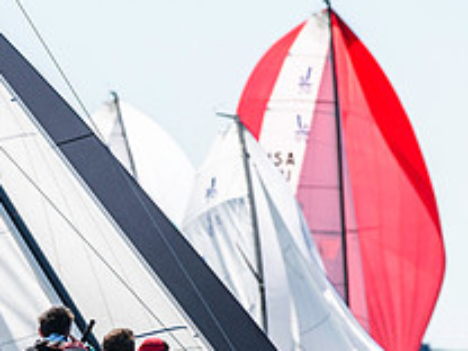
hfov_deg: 3.6
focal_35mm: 545
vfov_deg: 2.7
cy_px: 372
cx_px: 113
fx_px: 7368
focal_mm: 200
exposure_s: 1/2000
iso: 320
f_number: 5
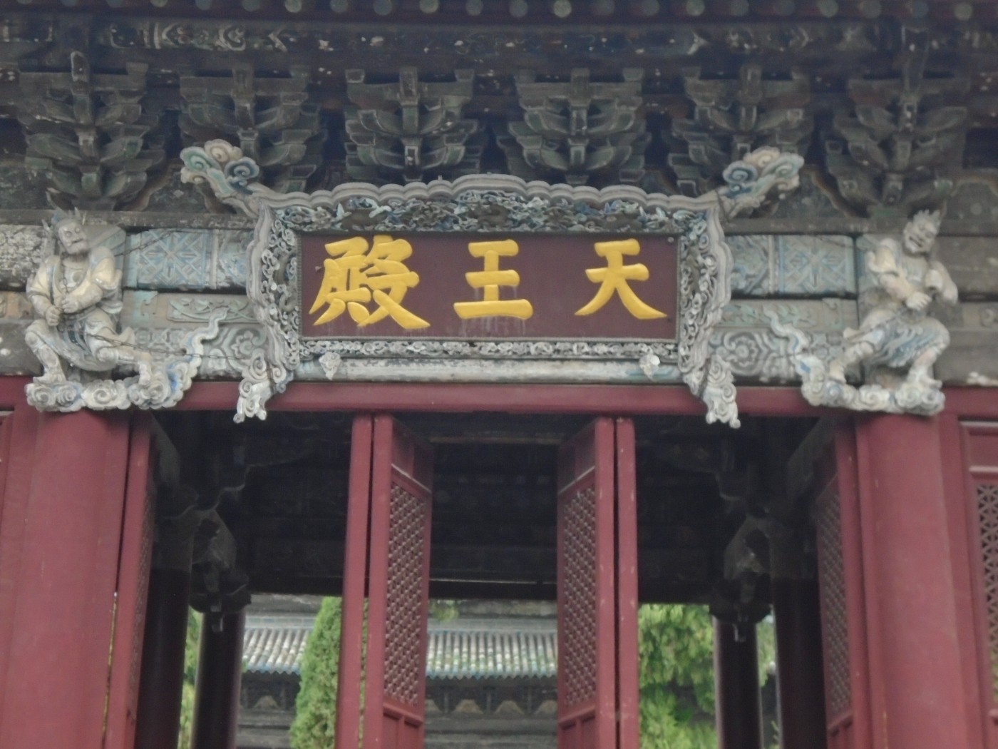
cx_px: 499
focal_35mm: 58
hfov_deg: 33.2
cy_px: 374
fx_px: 1672
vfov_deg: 25.2
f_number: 4.9
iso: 320
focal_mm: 10.2
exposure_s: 1/125
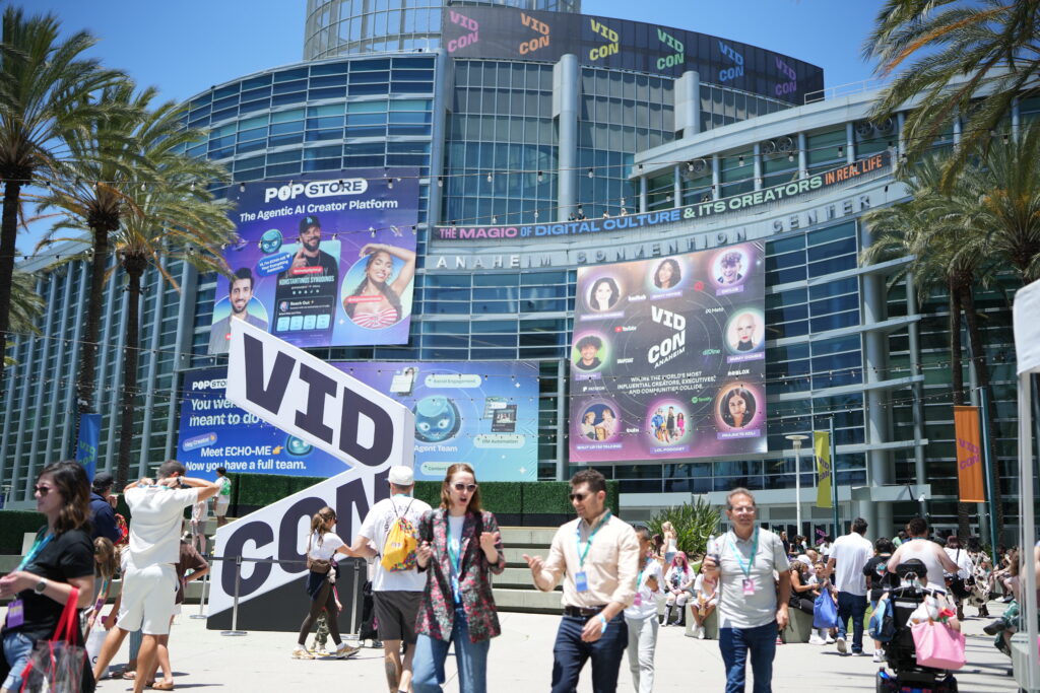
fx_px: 1011
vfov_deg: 37.9
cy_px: 346
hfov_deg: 54.4
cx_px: 520
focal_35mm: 35
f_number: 2
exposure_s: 1/8000
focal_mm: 35
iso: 400
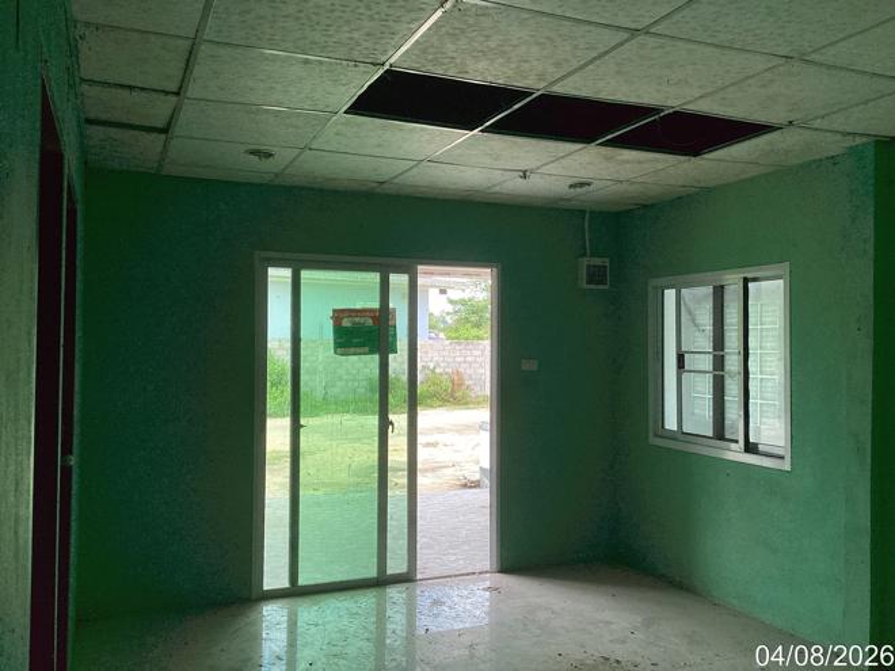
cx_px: 448
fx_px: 802
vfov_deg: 45.4
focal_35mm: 31
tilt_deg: -0.3
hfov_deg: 58.4
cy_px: 336
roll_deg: -0.6
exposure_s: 1/288
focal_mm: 3.3
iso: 25
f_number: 2.4
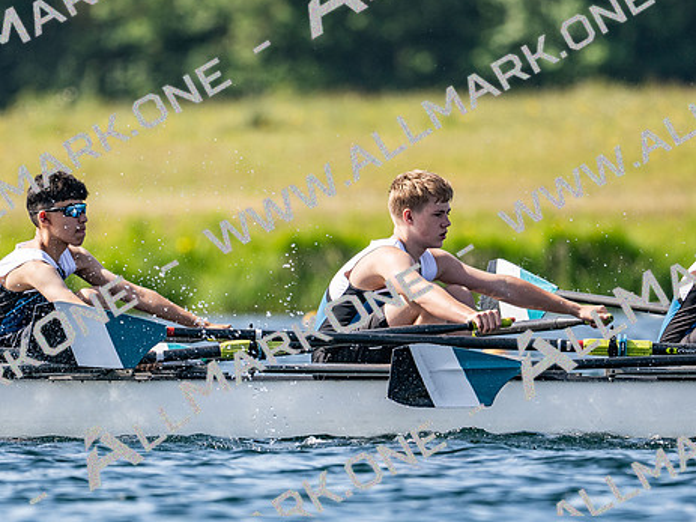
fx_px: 14513
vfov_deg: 2.1
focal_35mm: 722
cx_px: 388
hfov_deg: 2.7
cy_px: 259
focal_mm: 400
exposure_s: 1/2500
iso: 250
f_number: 4.5
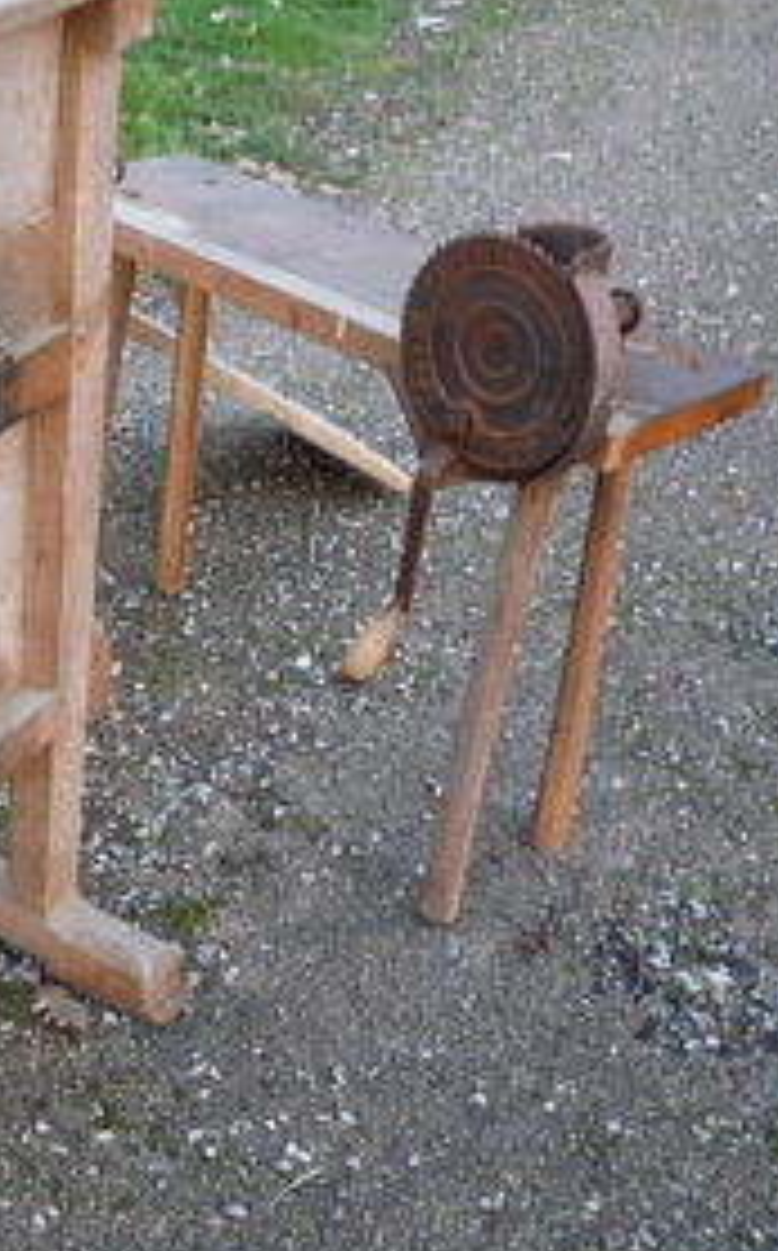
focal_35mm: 55
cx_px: -90
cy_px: 648
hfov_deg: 22.1
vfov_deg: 36.9
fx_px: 1872
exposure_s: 1/30
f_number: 3.3
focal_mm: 5.2
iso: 160
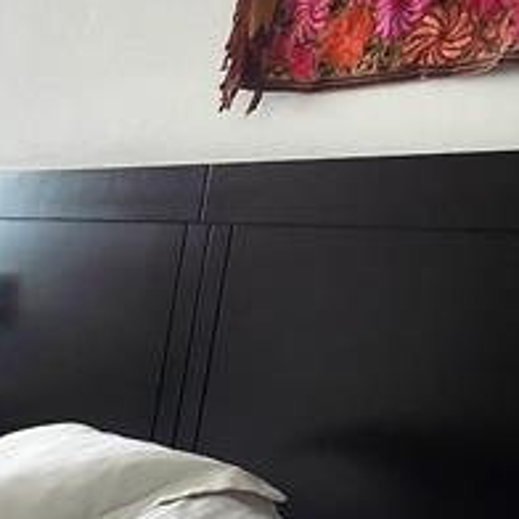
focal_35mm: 60
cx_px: -617
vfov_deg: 27.2
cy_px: 500
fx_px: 1018
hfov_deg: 16.9
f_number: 2.2
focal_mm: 2.2
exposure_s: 1/60
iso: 50
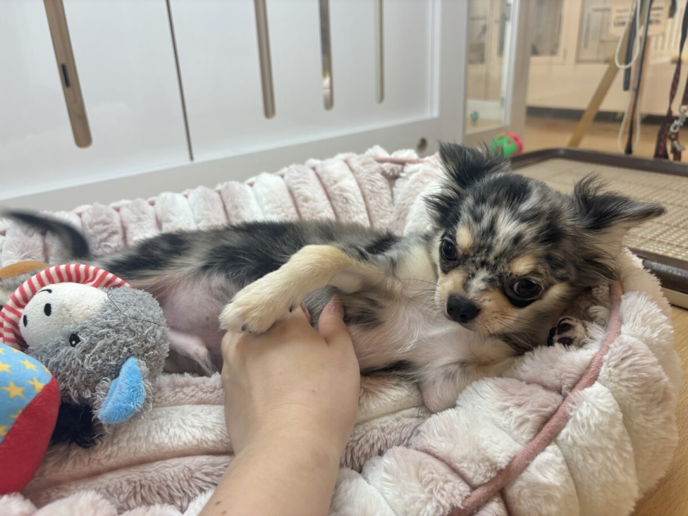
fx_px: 517
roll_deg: +3.0
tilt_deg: -24.2
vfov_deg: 53.1
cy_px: 258
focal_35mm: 26
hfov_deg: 67.3
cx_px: 344
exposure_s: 1/100
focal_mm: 5.96
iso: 64
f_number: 1.6
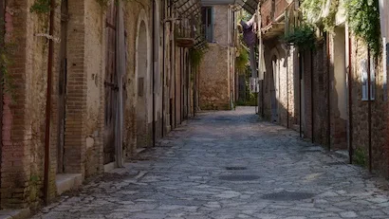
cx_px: 303
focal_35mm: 67
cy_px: 61
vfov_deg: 17.9
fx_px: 691
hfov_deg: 30.8
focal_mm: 35
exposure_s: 1/80
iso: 100
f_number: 8
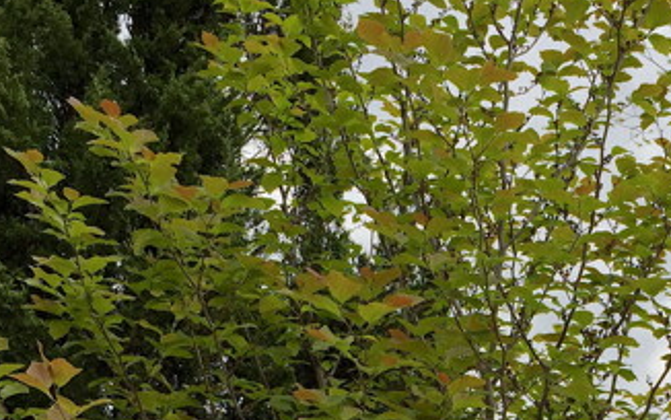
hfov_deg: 26.3
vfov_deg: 16.0
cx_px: 537
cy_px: 564
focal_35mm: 77
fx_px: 1409
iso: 32
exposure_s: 1/465
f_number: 2.2
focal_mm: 4.15
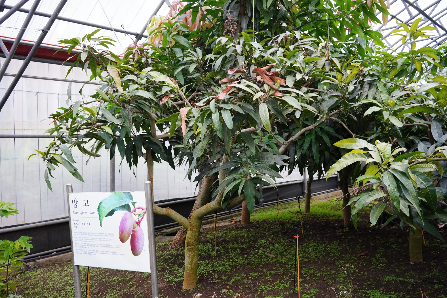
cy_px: 149
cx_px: 224
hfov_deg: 54.4
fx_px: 435
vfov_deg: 37.9
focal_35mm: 35
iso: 2000
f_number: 8
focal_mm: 35
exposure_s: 1/100
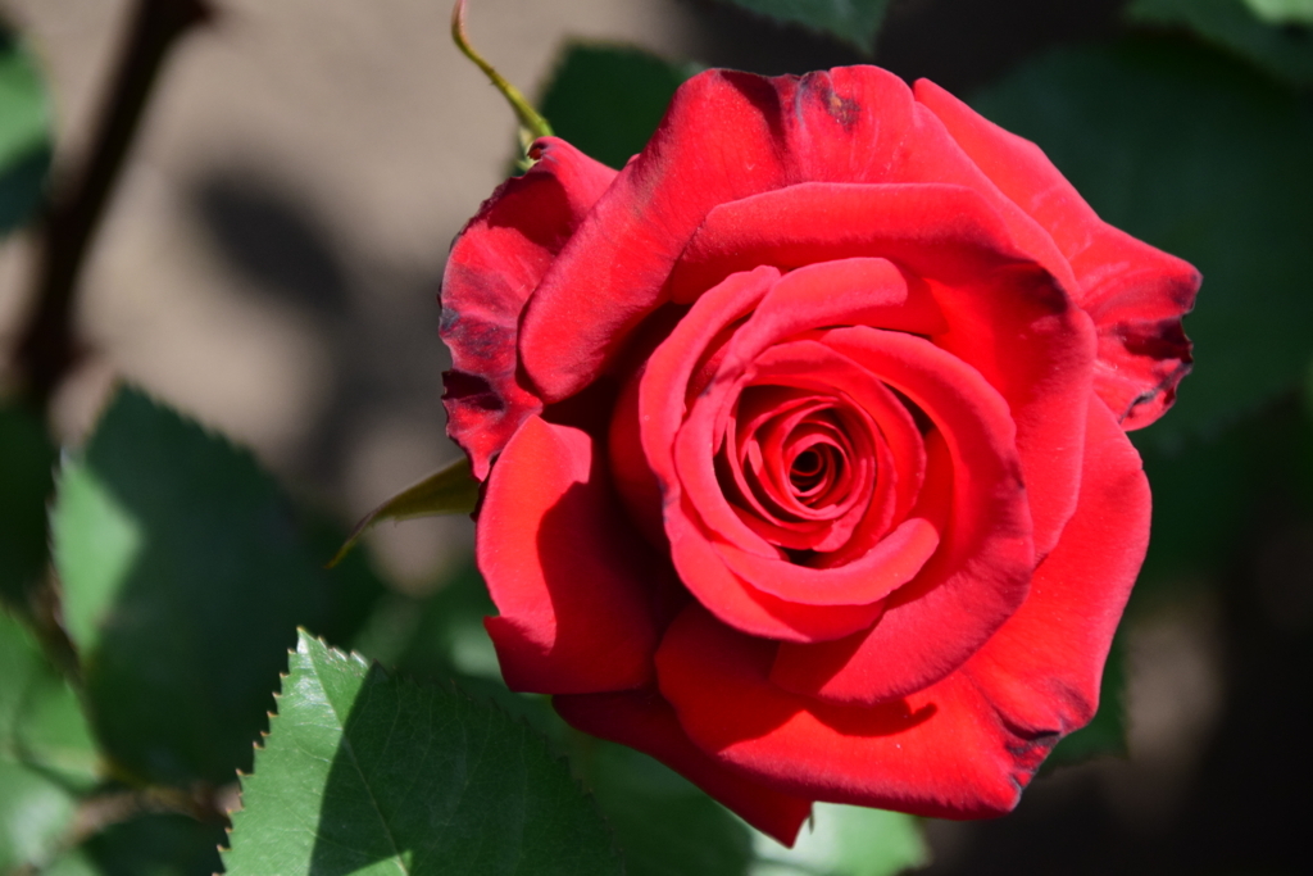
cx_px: 656
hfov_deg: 10.2
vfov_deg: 6.8
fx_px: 7386
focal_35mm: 202
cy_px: 438
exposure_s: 1/3200
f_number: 6
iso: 1000
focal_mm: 135
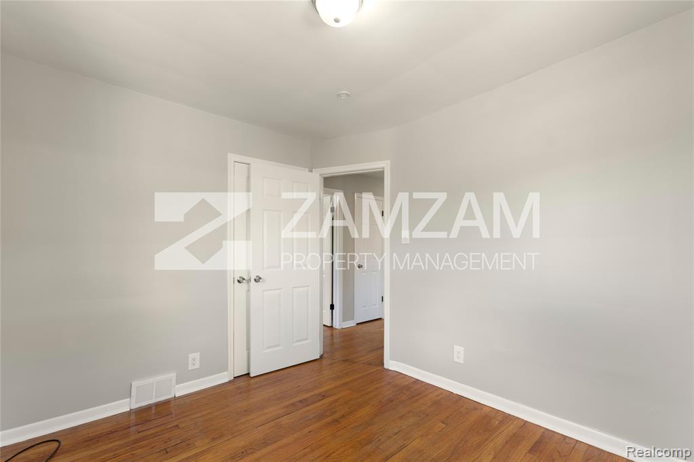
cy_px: 231
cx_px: 347
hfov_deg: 100.4
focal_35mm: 15
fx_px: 289
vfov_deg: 77.3
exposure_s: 1/2
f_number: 8
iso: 100
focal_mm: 10
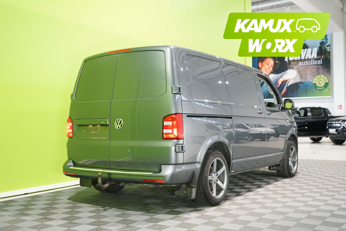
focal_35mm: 40
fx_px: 384
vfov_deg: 33.4
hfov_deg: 48.5
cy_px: 116
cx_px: 173
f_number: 4
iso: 4000
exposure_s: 1/125
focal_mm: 40
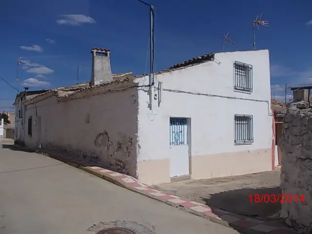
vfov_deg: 49.7
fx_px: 252
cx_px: 156
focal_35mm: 28
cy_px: 117
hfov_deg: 63.4
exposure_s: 1/1250
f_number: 5.4
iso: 80
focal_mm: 4
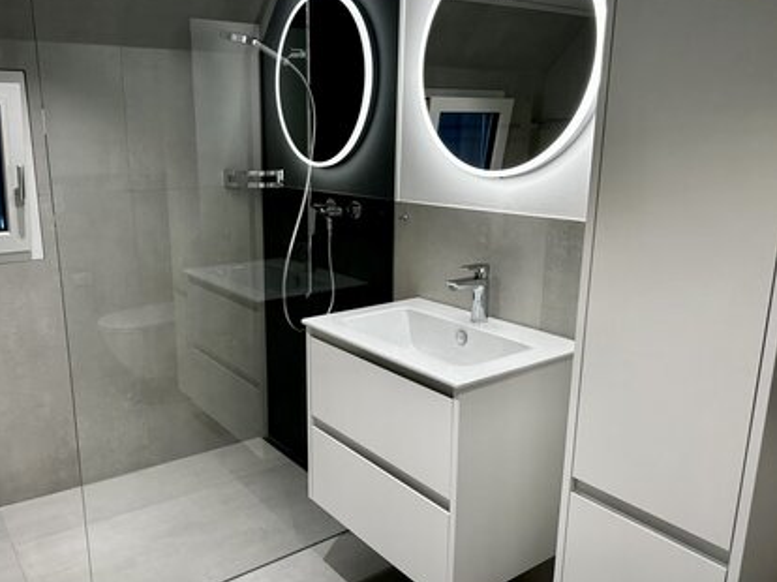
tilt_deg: -14.8
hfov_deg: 61.2
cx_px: 312
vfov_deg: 48.2
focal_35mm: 29
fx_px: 651
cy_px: 294
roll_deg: +0.2
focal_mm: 6.86
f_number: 1.78
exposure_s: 1/100
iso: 64
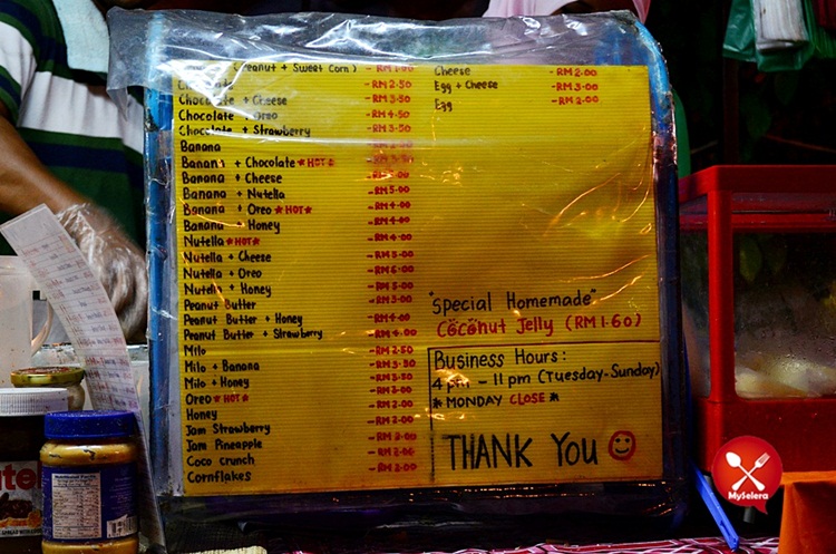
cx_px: 418
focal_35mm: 60
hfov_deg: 33.5
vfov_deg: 22.5
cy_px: 277
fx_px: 1391
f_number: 5.3
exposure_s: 1/25
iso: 1250
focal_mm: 40
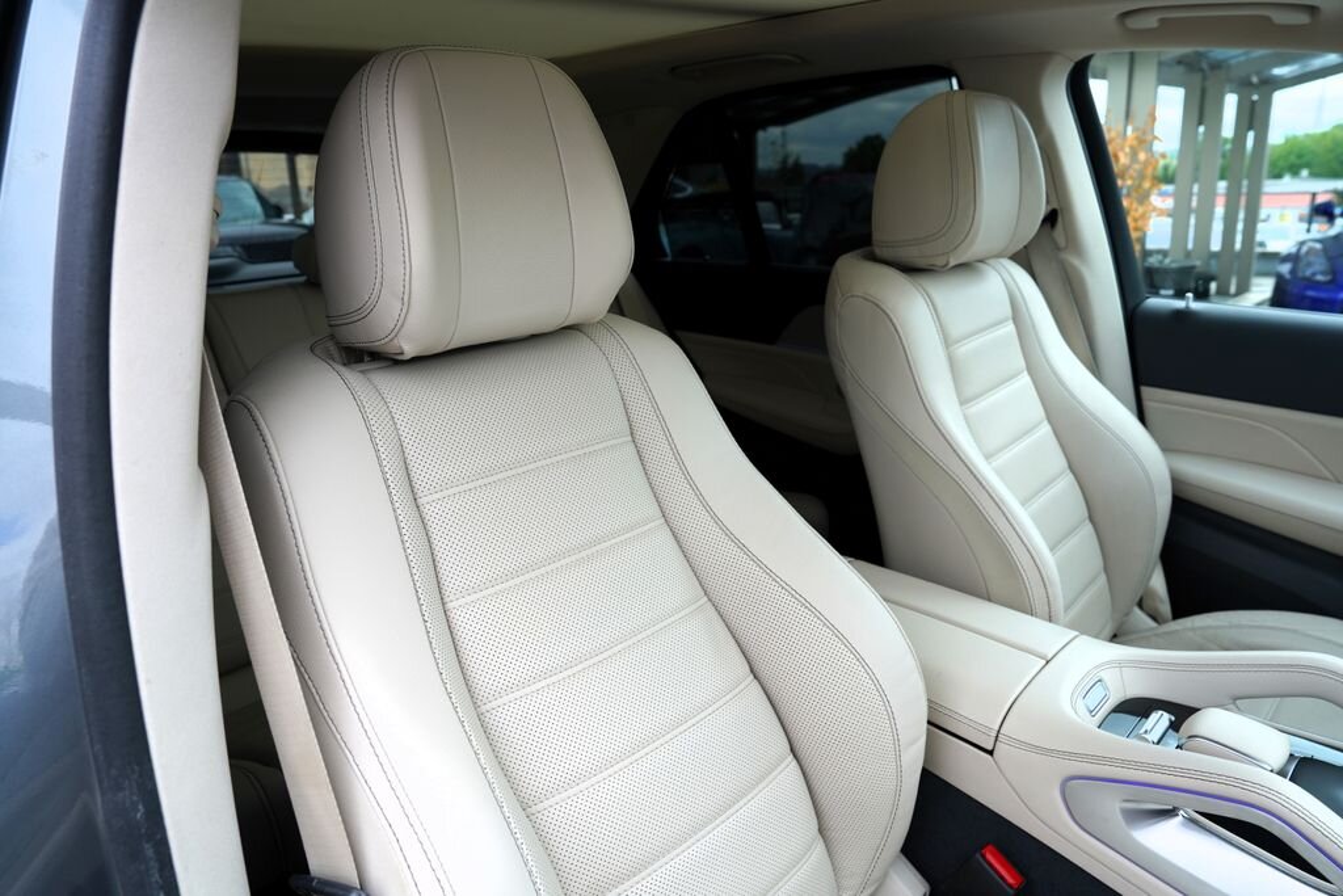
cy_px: 448
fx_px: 895
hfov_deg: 73.7
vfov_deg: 53.1
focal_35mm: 24
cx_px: 672
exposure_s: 1/160
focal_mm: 24
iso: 100
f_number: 6.3
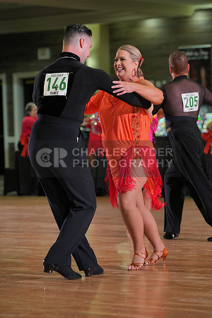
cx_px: 106
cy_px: 159
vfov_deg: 15.1
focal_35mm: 136
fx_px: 1201
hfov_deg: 10.1
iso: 1600
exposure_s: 1/400
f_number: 4
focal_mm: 136
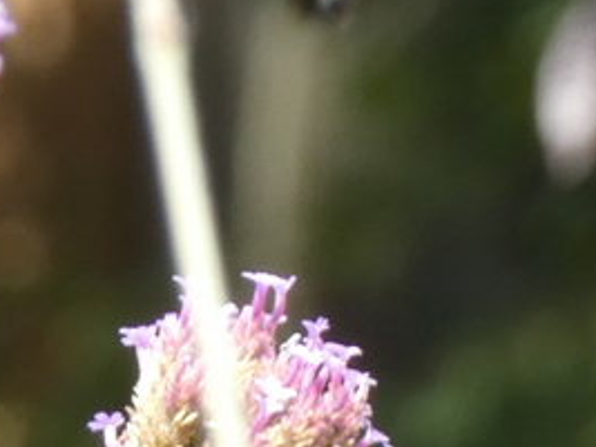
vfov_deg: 1.7
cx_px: 99
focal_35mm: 850
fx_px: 14628
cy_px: -136
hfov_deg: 2.3
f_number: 5.5
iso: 160
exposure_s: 1/80
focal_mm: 47.6
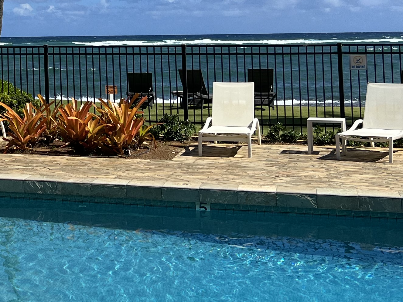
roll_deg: +1.4
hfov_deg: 22.9
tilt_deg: +3.1
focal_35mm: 79
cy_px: -22
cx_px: -68
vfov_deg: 18.1
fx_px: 920
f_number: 1.5
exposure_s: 1/6579
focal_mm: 5.7
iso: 50
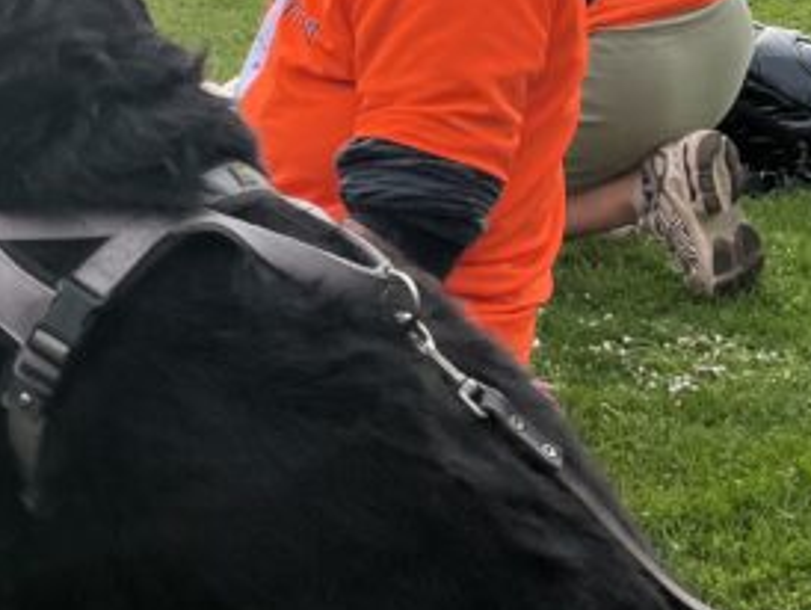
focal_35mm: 97
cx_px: -198
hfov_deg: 18.9
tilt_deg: -12.8
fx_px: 2275
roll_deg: +0.8
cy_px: 80
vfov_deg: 15.1
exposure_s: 1/758
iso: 50
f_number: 1.5
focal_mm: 5.7
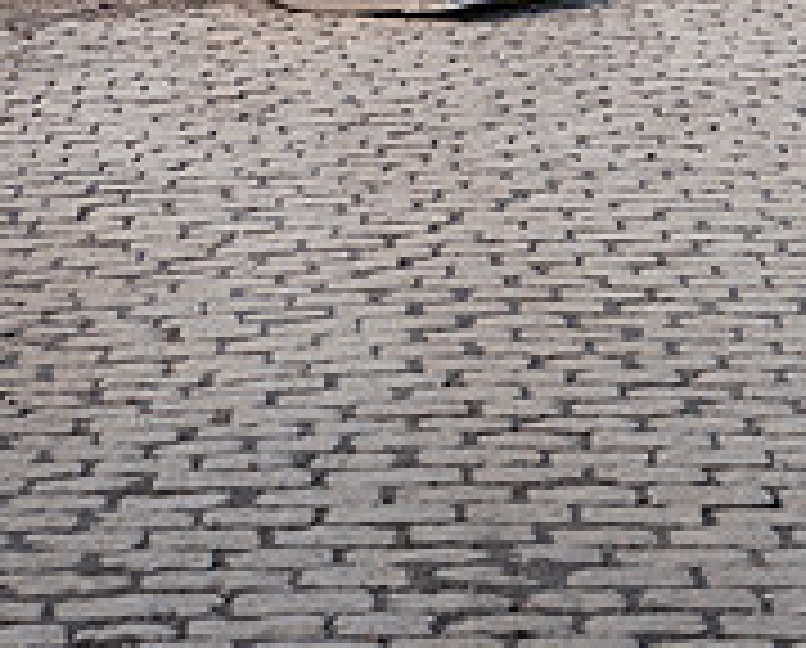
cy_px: 36
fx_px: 4781
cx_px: 450
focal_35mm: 200
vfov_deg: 7.7
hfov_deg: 9.6
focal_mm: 85
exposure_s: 1/100
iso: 100
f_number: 6.3
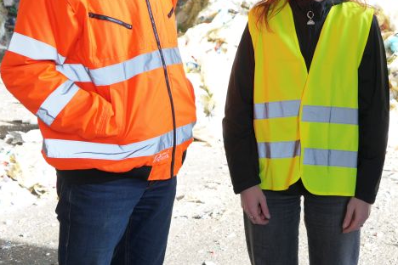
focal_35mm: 80
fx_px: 884
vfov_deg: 16.5
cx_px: 328
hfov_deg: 24.9
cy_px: -40
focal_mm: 34
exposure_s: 1/60
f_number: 4.5
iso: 125
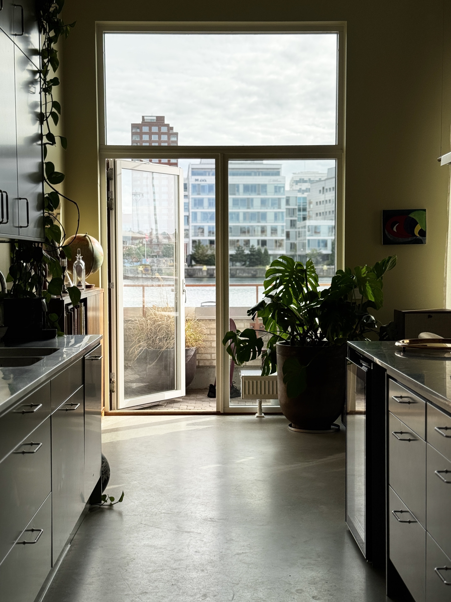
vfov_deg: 39.7
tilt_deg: -2.8
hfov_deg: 30.3
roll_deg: -2.7
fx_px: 834
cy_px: 301
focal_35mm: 48
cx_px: 226
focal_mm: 6.76
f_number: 1.78
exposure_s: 1/1681
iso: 64
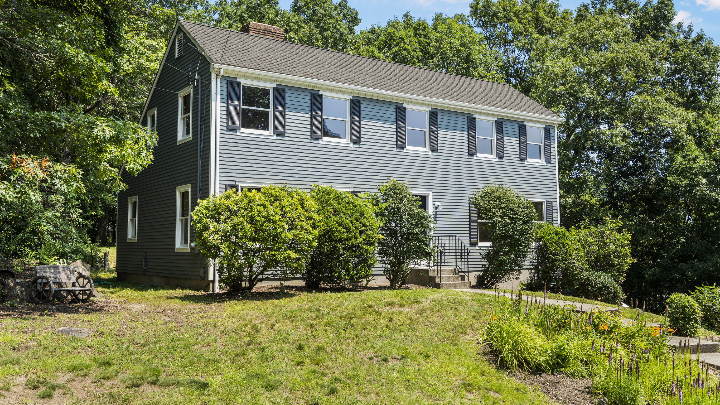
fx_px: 649
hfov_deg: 58.0
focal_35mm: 34
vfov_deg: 34.6
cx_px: 362
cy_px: 188
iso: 200
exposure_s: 1/30
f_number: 9
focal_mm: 32
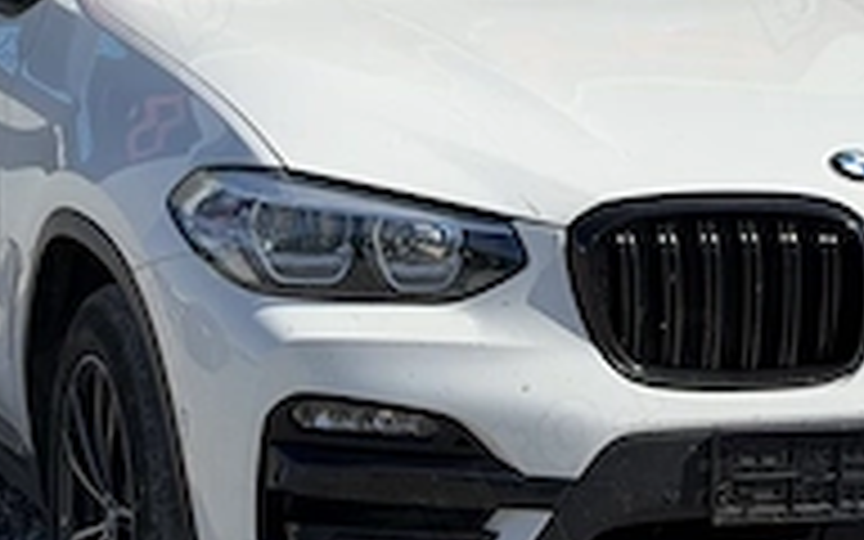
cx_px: 198
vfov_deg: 8.2
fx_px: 3744
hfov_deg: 13.1
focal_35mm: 159
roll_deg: +1.4
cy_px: -117
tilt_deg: -0.4
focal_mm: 6.76
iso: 80
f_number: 1.78
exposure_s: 1/5587
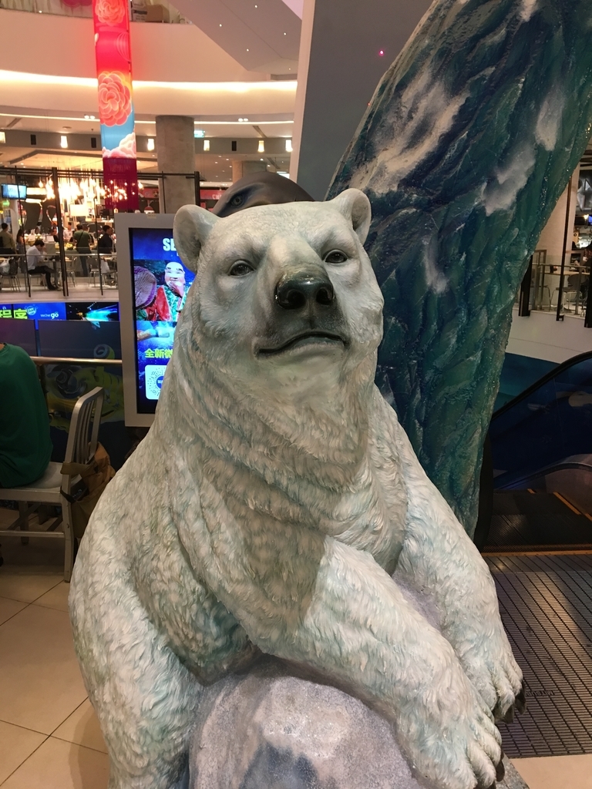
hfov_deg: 48.2
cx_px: 296
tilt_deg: -13.1
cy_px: 394
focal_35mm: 29
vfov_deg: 61.7
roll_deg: -0.4
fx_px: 661
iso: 125
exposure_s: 1/33
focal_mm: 4.15
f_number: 2.2
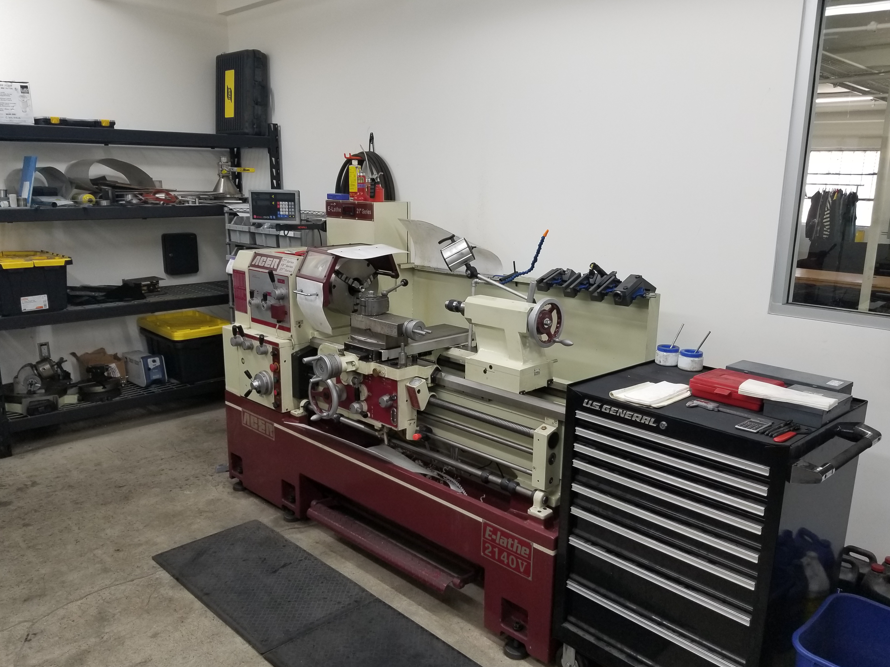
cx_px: 458
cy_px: 342
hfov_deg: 65.3
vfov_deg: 51.3
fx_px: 694
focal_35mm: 27
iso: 100
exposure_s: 1/60
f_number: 1.7
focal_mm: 4.25
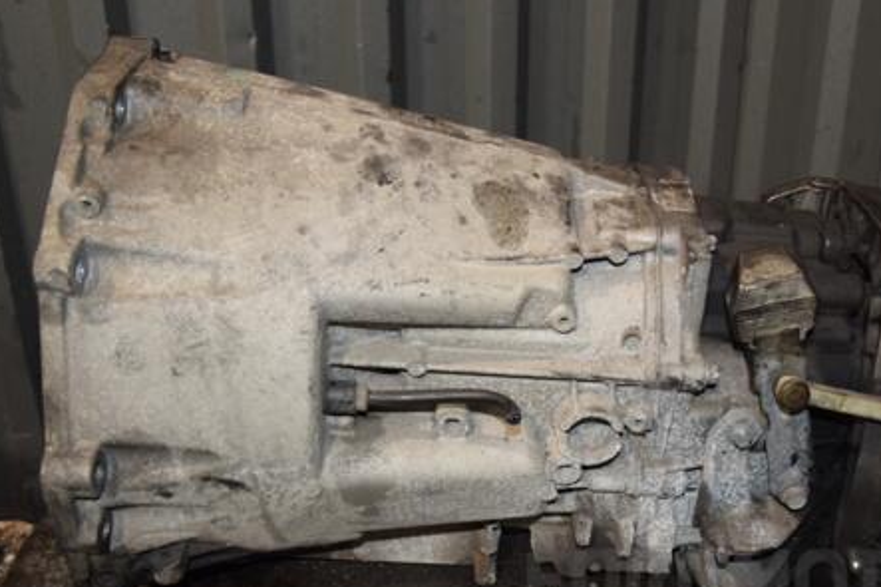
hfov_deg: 45.7
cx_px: 489
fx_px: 1044
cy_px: 314
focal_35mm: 43
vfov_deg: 31.4
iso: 800
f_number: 5
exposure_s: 1/60
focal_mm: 21
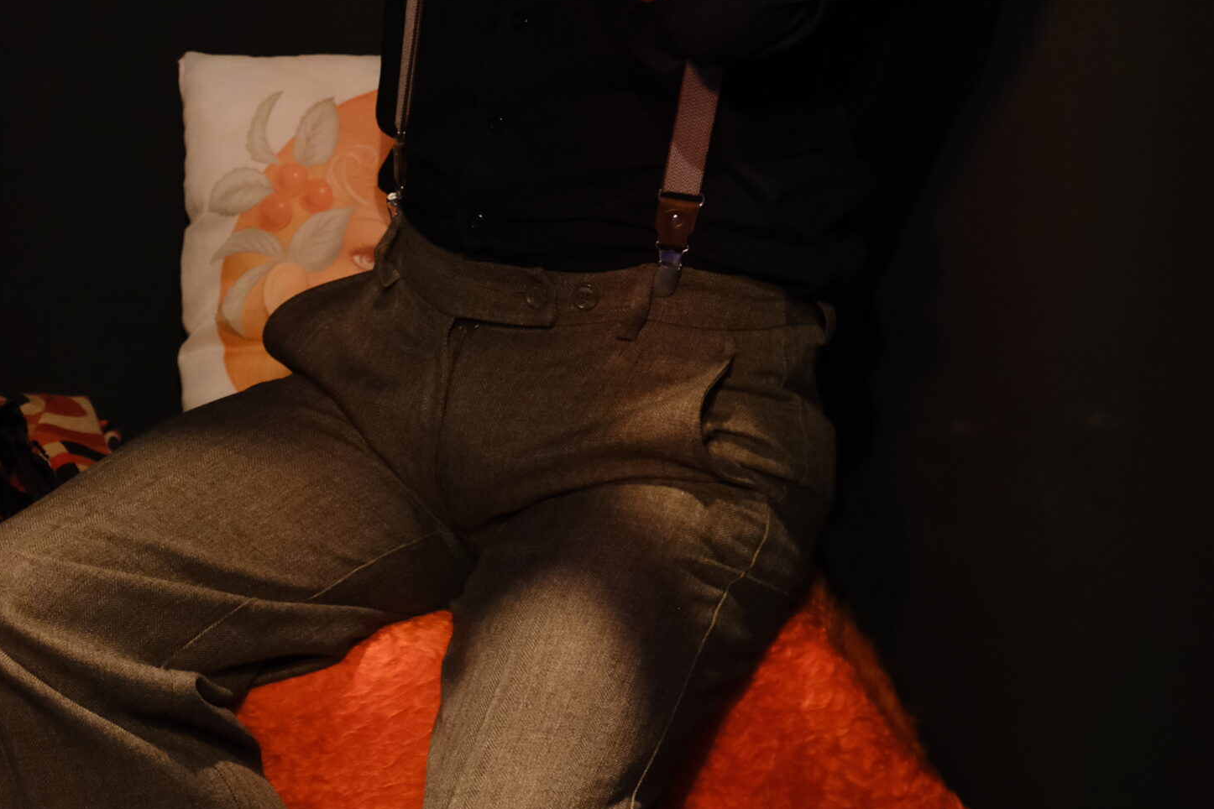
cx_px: 565
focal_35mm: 232
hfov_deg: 8.9
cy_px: -13
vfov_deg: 5.9
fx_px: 7823
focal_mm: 87.1
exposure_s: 1/125
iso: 3200
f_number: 3.2
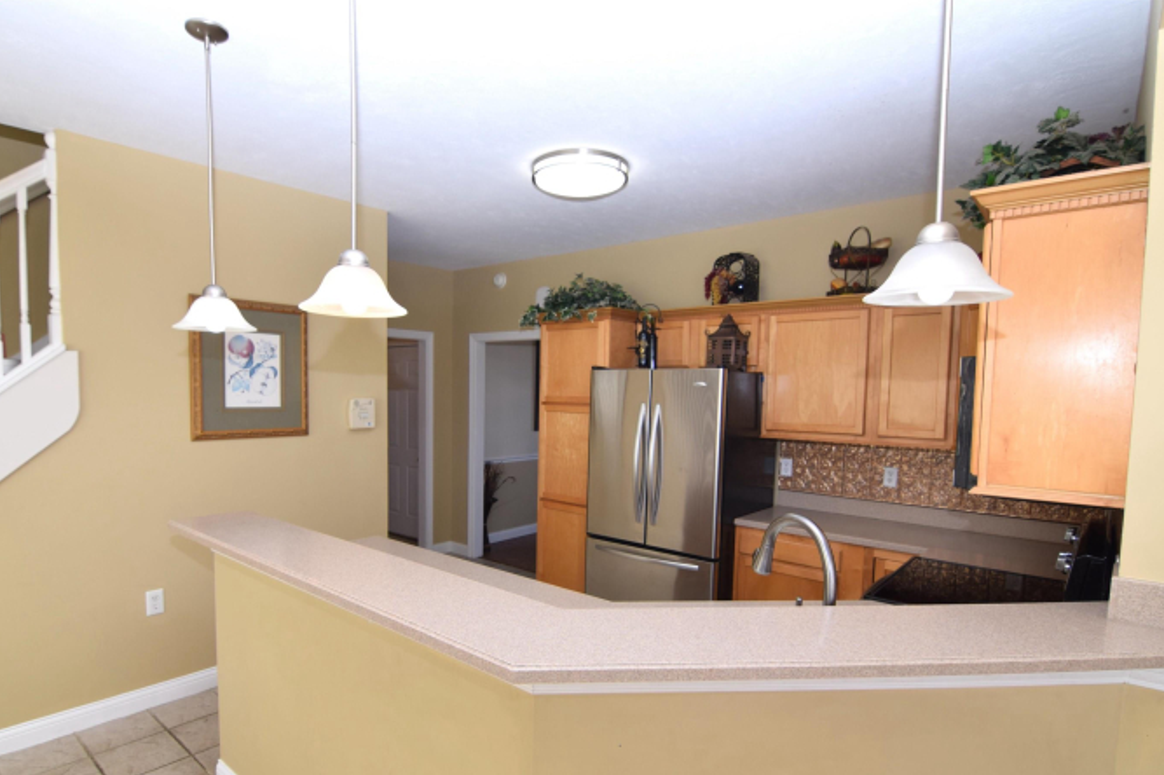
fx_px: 600
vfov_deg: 65.5
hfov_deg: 88.1
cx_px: 539
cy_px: 435
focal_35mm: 19
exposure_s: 1/125
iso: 220
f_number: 5.6
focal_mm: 11
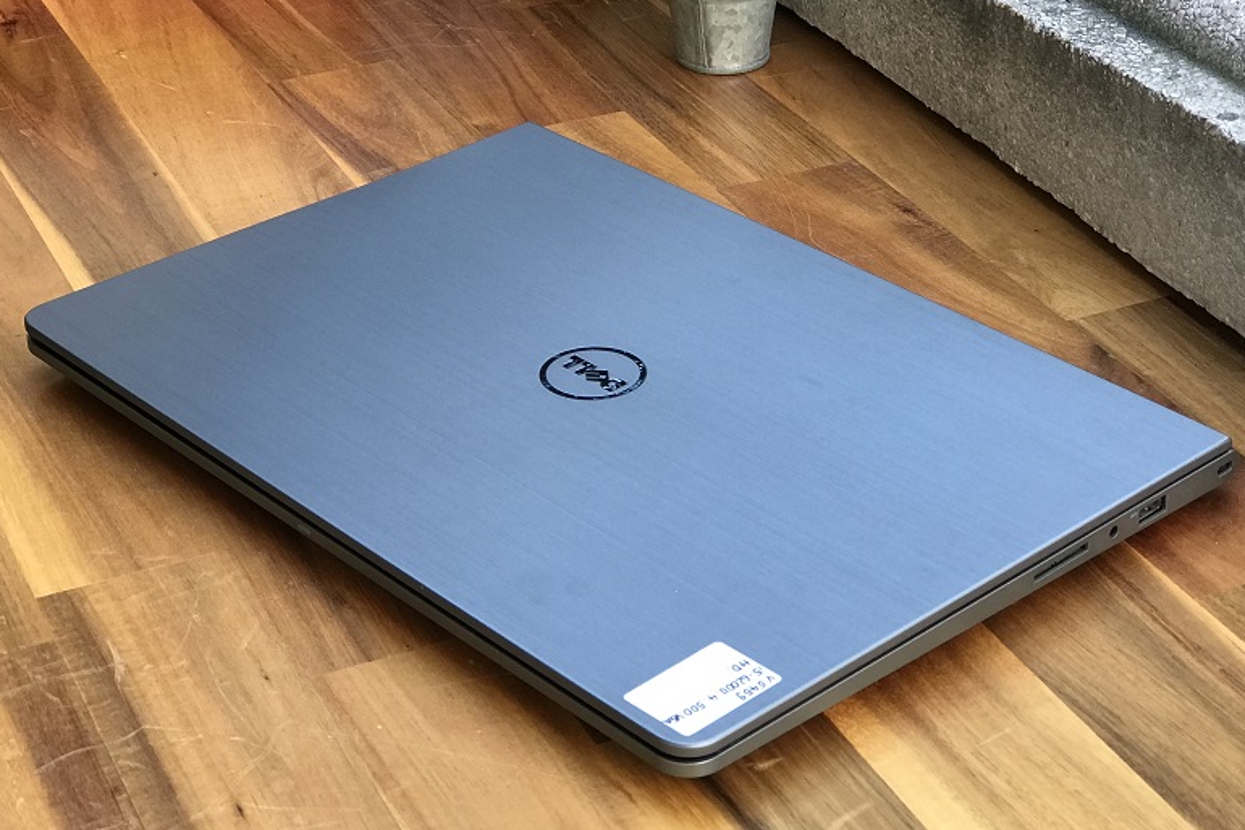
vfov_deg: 17.7
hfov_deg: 26.3
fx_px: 2662
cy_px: 285
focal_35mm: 77
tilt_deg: -27.3
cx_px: 637
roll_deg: +2.7
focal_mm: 6.6
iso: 32
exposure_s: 1/50
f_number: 2.8
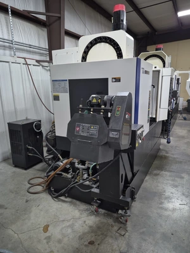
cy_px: 126
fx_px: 168
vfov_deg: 73.9
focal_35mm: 23
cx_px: 95
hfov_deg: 58.9
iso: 100
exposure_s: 1/24
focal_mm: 5.4
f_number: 1.8
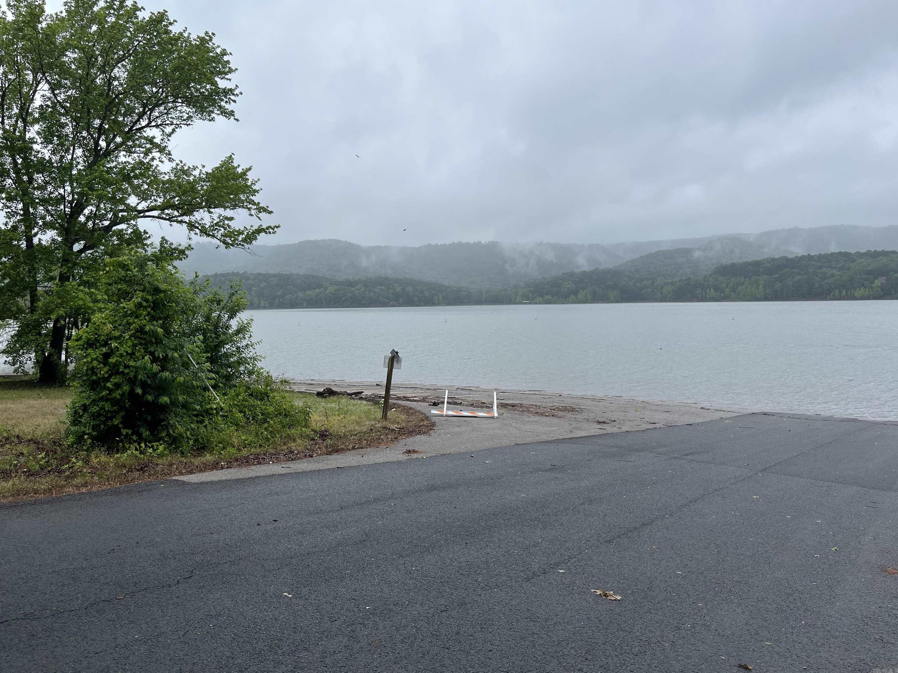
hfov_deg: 65.3
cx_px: 437
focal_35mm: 27
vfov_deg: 51.4
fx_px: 700
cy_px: 325
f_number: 1.6
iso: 50
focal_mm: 5.1
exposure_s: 1/1066
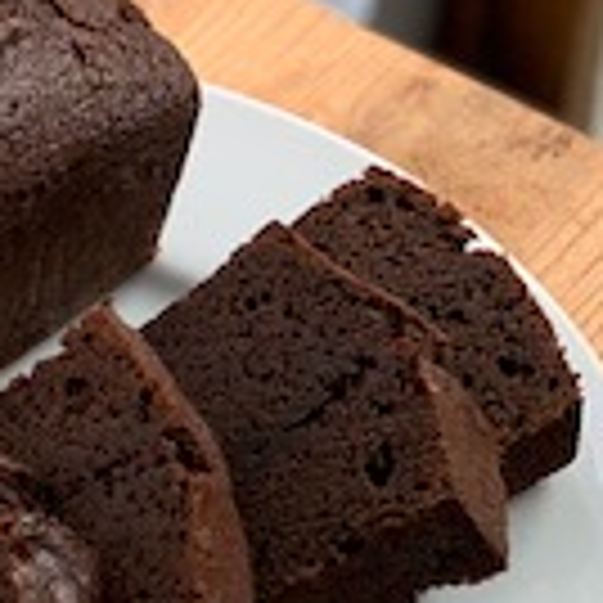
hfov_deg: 7.9
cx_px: -225
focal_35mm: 219
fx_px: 4316
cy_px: 194
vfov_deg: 8.0
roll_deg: +1.4
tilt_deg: -40.5
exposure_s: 1/122
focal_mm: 6
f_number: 2.4
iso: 64
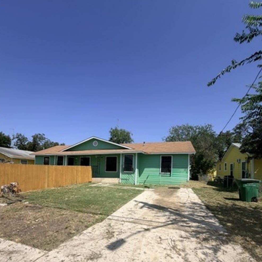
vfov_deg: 82.0
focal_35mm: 17
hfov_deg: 83.9
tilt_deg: +3.2
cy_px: 167
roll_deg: -2.0
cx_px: 127
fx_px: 146
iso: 20
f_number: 2.2
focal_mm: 2.22
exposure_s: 1/1235
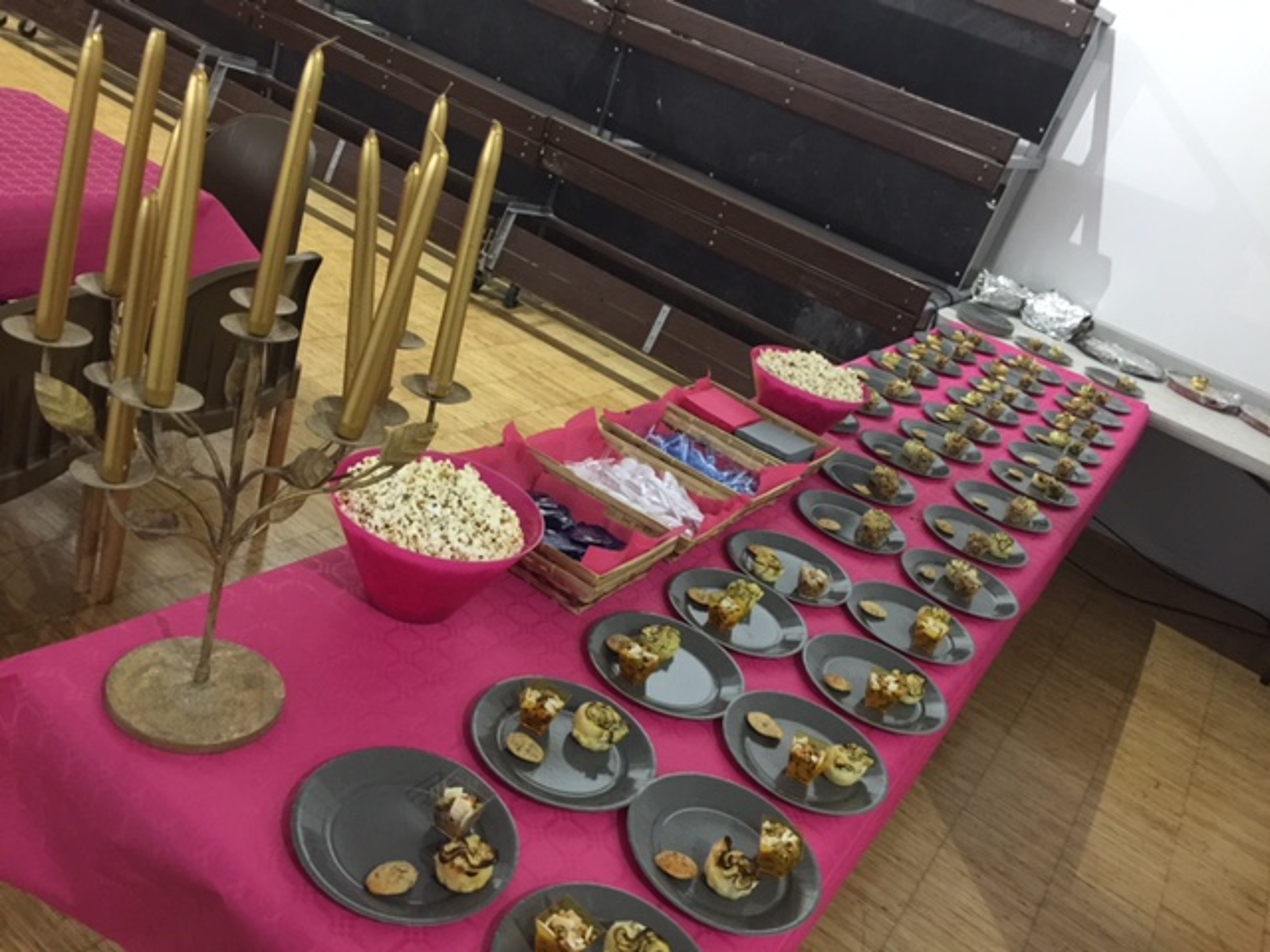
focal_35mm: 29
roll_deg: -20.2
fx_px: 1064
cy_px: 476
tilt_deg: -24.9
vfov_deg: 48.2
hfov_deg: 61.7
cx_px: 635
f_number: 2.2
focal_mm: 4.15
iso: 160
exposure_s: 1/8
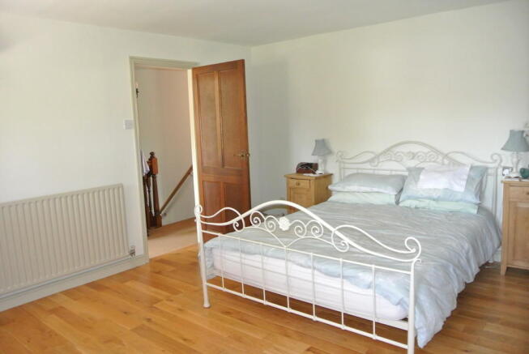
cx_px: 264
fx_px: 397
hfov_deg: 67.3
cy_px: 177
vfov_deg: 48.0
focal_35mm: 27
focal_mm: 10
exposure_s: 1/60
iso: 1400
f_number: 3.5
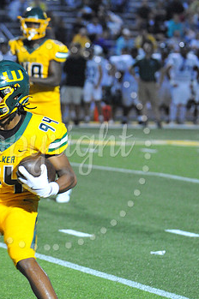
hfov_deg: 4.3
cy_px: 146
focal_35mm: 316
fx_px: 2625
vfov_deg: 6.5
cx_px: 47
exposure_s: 1/200
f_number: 5.6
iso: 6400
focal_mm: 190
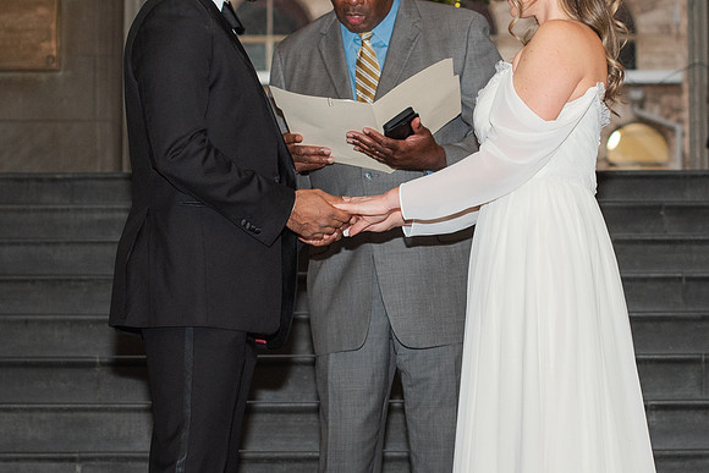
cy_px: 200
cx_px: 430
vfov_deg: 10.3
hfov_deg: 15.4
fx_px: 2614
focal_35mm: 133
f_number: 3.5
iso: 800
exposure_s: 1/200
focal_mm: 50
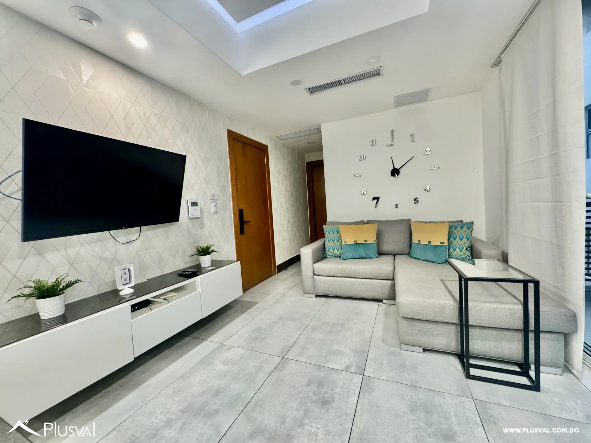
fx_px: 239
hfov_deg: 102.1
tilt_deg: -3.9
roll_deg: +3.8
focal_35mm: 14
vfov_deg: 85.7
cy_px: 222
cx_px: 296
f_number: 2.2
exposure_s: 1/60
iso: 400
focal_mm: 2.22
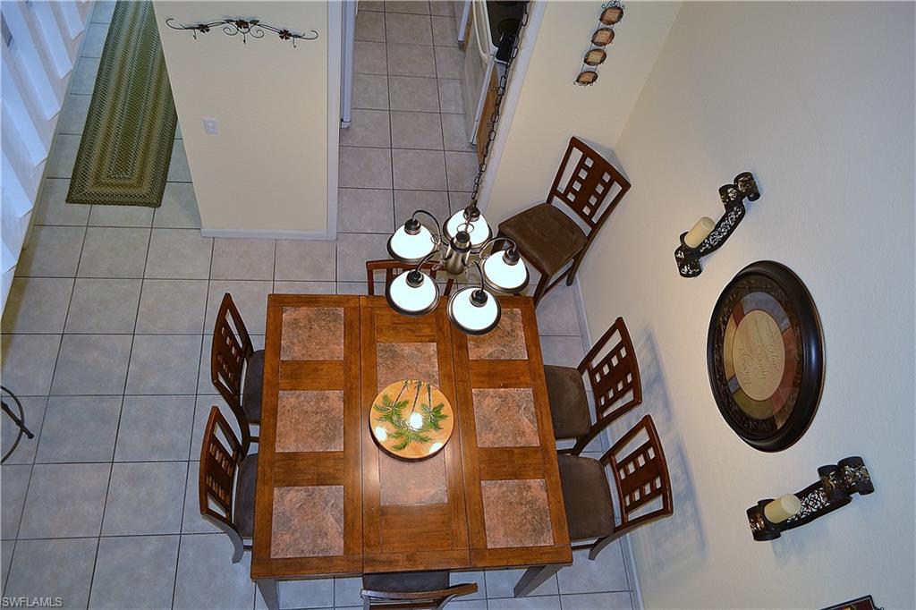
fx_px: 687
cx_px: 458
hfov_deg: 67.4
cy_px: 305
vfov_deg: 47.9
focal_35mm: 27
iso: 400
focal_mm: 18
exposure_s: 1/80
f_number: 4
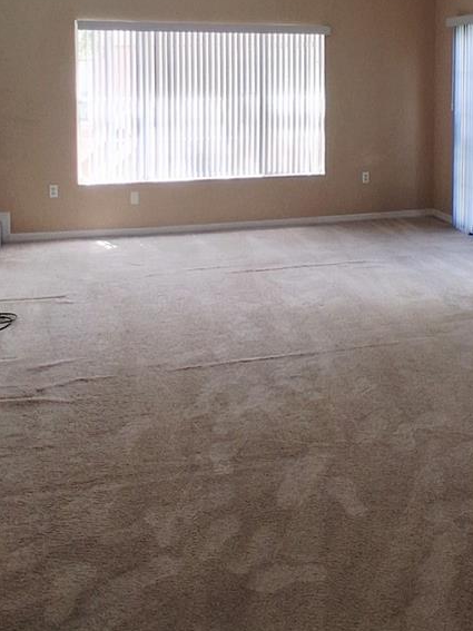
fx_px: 656
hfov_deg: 39.3
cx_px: 303
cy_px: 118
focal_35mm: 36
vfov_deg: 48.2
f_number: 2.2
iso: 50
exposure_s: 1/120
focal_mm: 1.4
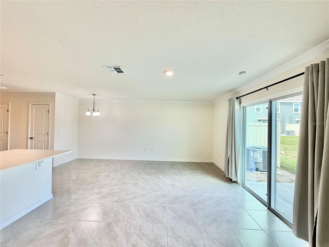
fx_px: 133
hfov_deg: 102.1
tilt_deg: +1.5
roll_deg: -1.2
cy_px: 124
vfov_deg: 85.7
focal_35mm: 14
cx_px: 164
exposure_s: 1/120
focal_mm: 2.22
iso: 80
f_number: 2.2
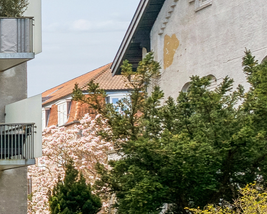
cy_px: -1
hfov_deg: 13.2
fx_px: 727
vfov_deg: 16.4
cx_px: -431
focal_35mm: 92
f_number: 9
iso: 160
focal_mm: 17
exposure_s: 1/160
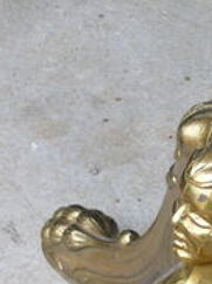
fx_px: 2528
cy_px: 429
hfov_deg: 4.8
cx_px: 183
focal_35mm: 309
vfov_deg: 6.3
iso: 100
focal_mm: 11.8
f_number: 3.2
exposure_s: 1/60
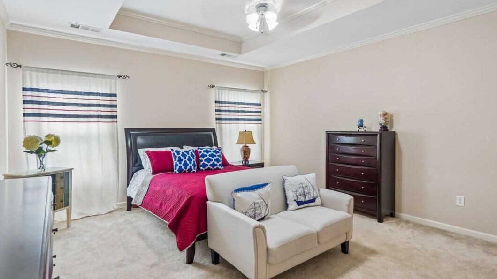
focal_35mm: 19
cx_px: 240
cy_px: 123
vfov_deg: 58.1
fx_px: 250
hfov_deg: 89.5
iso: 400
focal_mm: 16
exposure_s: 1/15
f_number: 5.6
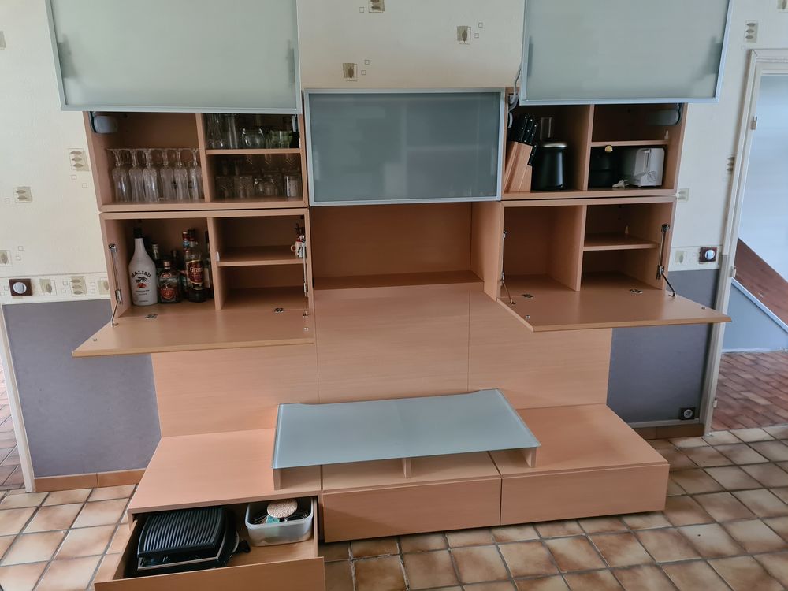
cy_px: 296
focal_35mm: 26
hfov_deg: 67.3
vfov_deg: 53.1
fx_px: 592
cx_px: 394
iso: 800
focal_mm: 5.4
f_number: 1.8
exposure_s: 1/25
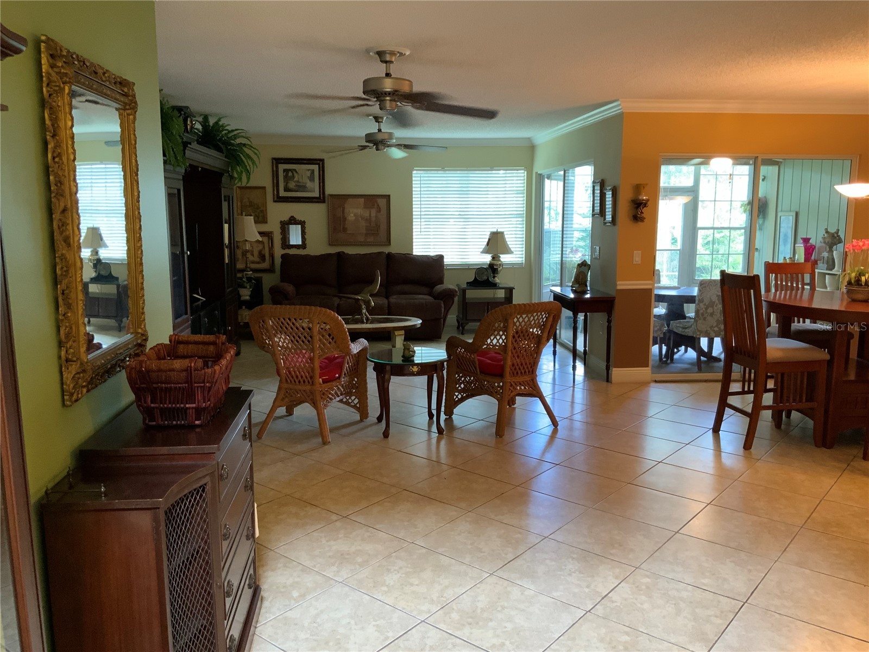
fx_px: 728
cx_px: 434
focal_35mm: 29
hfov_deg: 61.7
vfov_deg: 48.2
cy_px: 326
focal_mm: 3
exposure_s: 1/40
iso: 200
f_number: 1.8
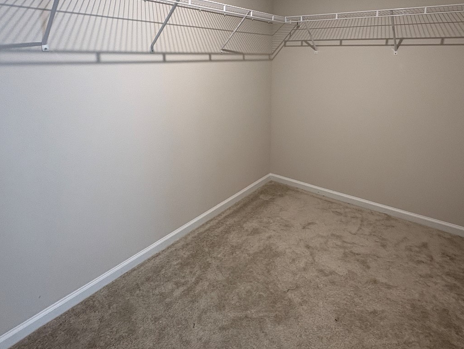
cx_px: 253
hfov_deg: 76.2
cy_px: 112
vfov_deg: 59.5
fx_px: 295
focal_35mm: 22
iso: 200
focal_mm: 2.22
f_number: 2.2
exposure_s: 1/60
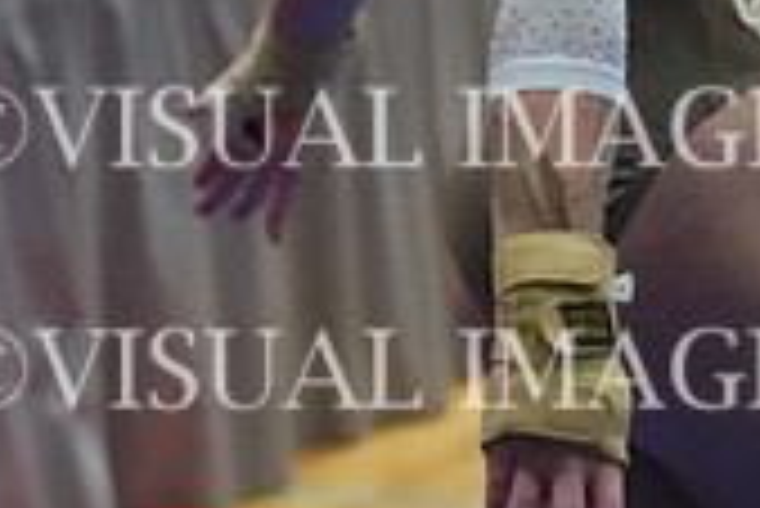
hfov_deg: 8.5
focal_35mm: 240
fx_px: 5071
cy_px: -477
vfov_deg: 5.6
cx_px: 812
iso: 16000
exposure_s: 1/1250
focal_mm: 70
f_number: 4
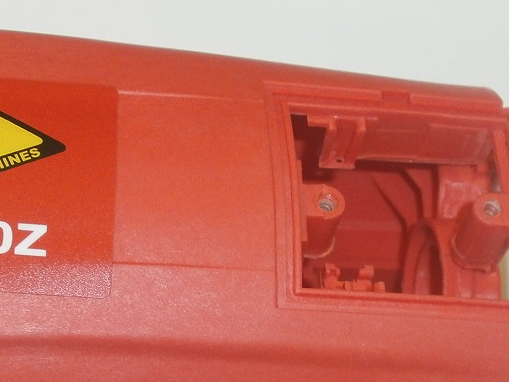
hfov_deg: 19.5
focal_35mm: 100
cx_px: 139
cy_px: 308
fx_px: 1471
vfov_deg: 14.7
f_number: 3.4
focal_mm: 6.9
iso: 125
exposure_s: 1/40
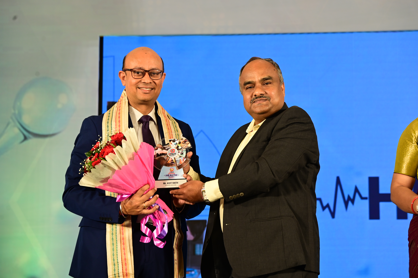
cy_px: 139
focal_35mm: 120
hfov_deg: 17.1
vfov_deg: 11.4
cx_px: 209
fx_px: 1392
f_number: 6.3
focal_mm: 120
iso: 1000
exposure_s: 1/125
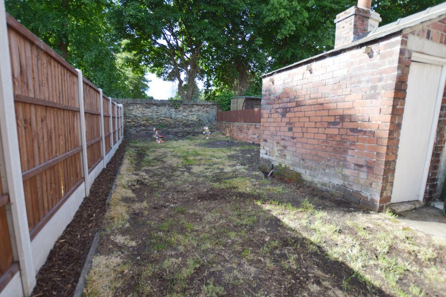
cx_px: 214
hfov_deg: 96.7
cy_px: 155
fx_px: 198
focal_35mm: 16
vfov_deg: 73.6
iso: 100
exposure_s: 1/250
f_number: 3.5
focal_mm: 10
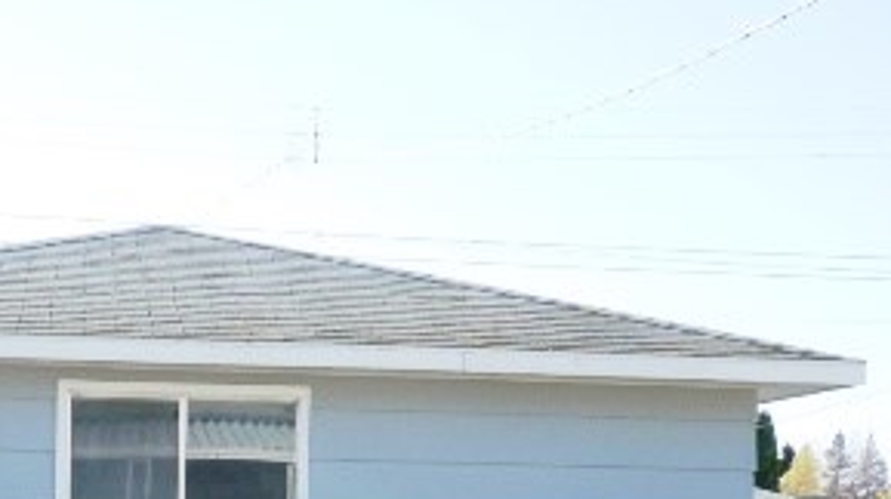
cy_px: 681
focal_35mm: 70
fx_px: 1652
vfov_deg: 16.1
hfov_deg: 29.7
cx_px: 234
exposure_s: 1/400
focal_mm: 5.2
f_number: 3.3
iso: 80
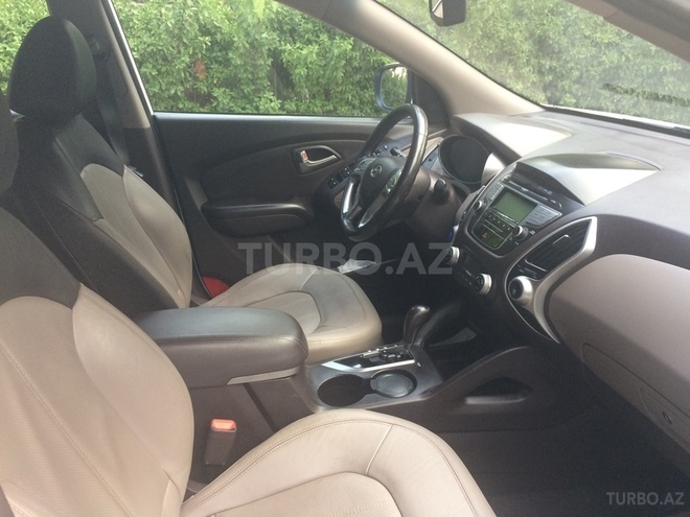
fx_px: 578
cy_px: 258
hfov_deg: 61.7
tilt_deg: -22.9
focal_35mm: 29
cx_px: 345
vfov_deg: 48.2
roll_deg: -0.4
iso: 50
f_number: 2.2
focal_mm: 4.15
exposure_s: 1/33
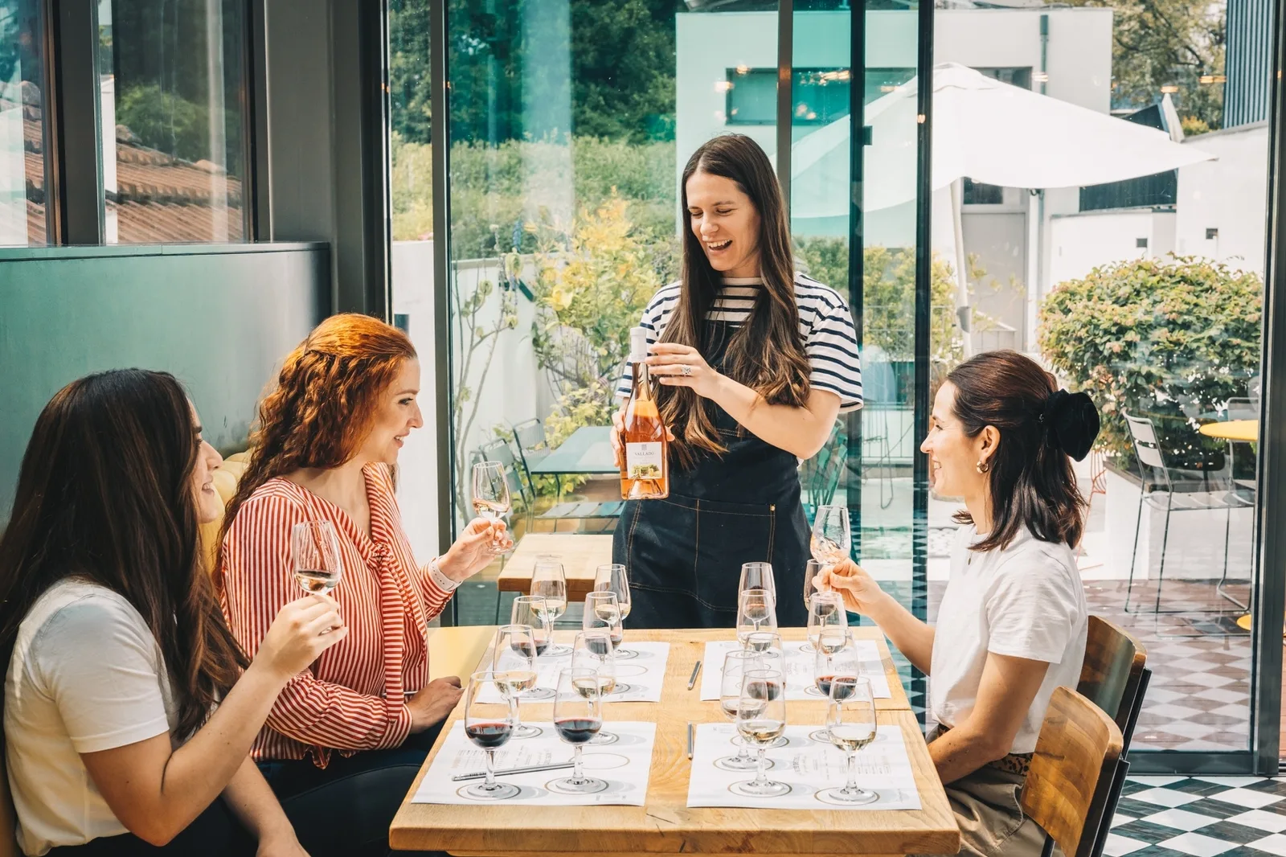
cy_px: 461
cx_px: 685
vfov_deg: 24.2
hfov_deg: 35.7
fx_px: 1998
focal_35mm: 56
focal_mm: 50
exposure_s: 1/200
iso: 800
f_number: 8
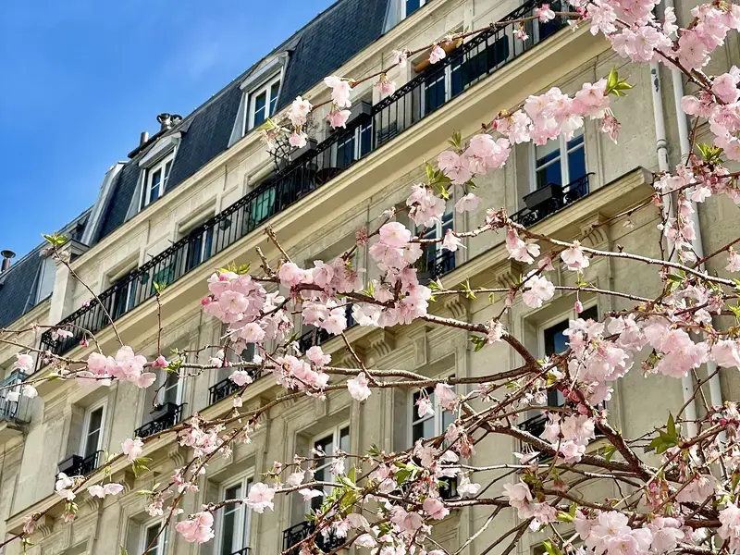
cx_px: 370
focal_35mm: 52
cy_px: 278
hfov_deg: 36.8
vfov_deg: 28.0
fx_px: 1112
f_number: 2
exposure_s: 1/999
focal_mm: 6
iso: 25
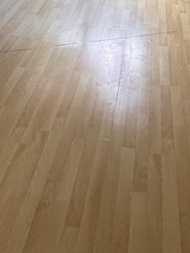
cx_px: 104
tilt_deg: -16.8
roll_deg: -1.8
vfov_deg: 32.3
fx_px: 366
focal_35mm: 50
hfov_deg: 29.1
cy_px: -44
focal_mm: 2.22
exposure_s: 1/60
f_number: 2.2
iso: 500
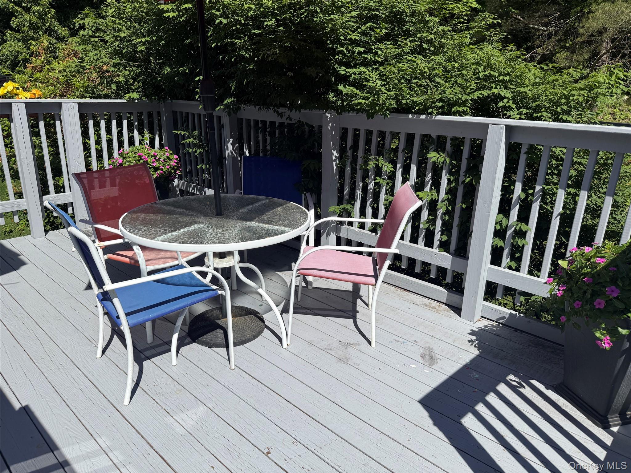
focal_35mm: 24
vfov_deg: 56.8
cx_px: 316
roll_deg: -0.5
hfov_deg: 71.6
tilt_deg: -17.8
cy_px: 236
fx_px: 437
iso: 80
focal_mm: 6.76
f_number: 1.78
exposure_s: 1/5714
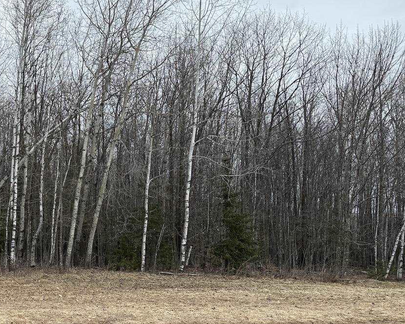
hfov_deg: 31.3
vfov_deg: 28.1
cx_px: -30
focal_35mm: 54
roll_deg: +1.5
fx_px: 647
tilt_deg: +4.5
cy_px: 186
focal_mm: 6.76
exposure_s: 1/3953
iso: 100
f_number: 1.78
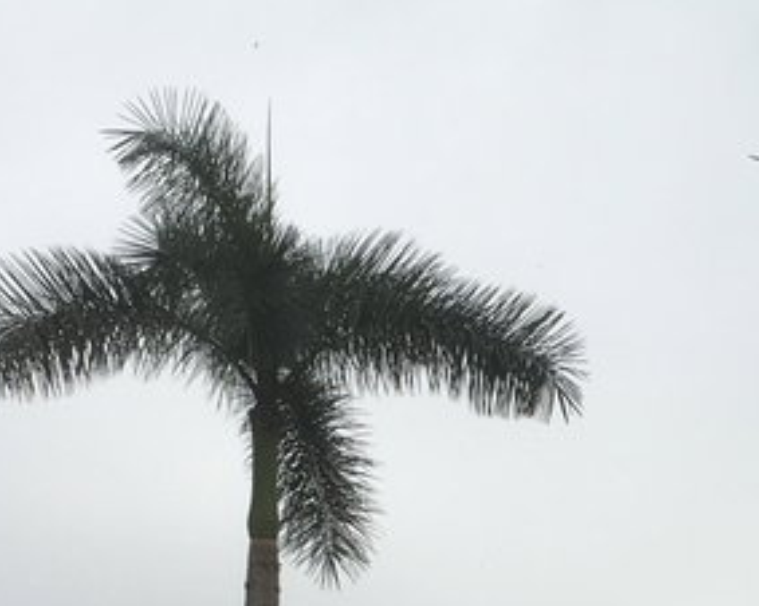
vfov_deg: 12.3
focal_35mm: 120
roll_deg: +0.1
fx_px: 2694
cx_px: 759
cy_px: 853
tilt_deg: +4.8
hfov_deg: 15.7
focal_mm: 4.15
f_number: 2.2
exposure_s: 1/1538
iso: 25
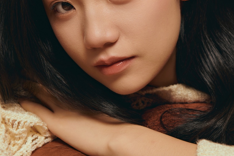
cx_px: 193
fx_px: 871
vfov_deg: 10.2
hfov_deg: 15.2
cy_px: 42
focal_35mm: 134
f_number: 5
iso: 100
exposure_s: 1/125
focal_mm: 62
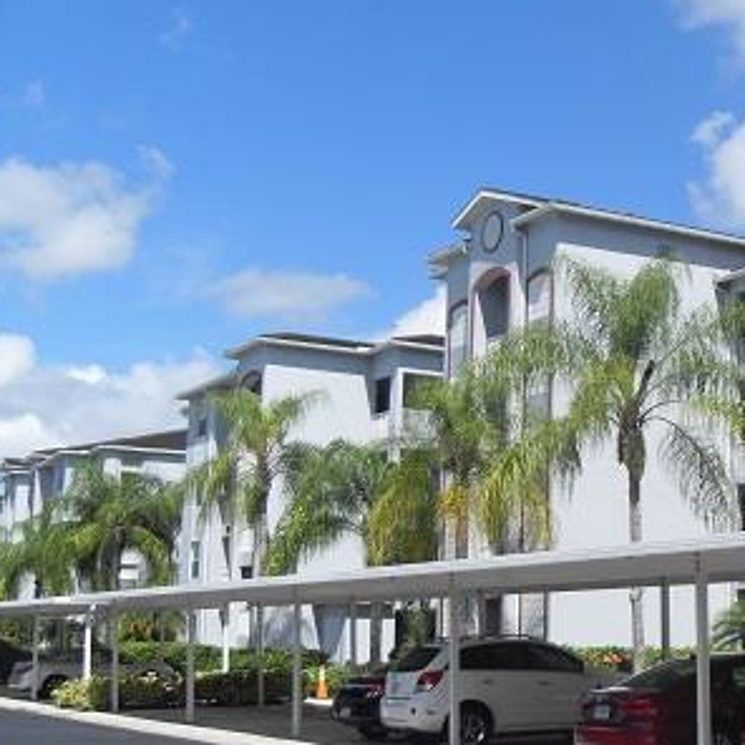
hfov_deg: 26.8
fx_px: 1485
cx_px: 720
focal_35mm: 61
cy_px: 342
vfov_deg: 28.1
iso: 80
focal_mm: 6.3
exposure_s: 1/250
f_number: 7
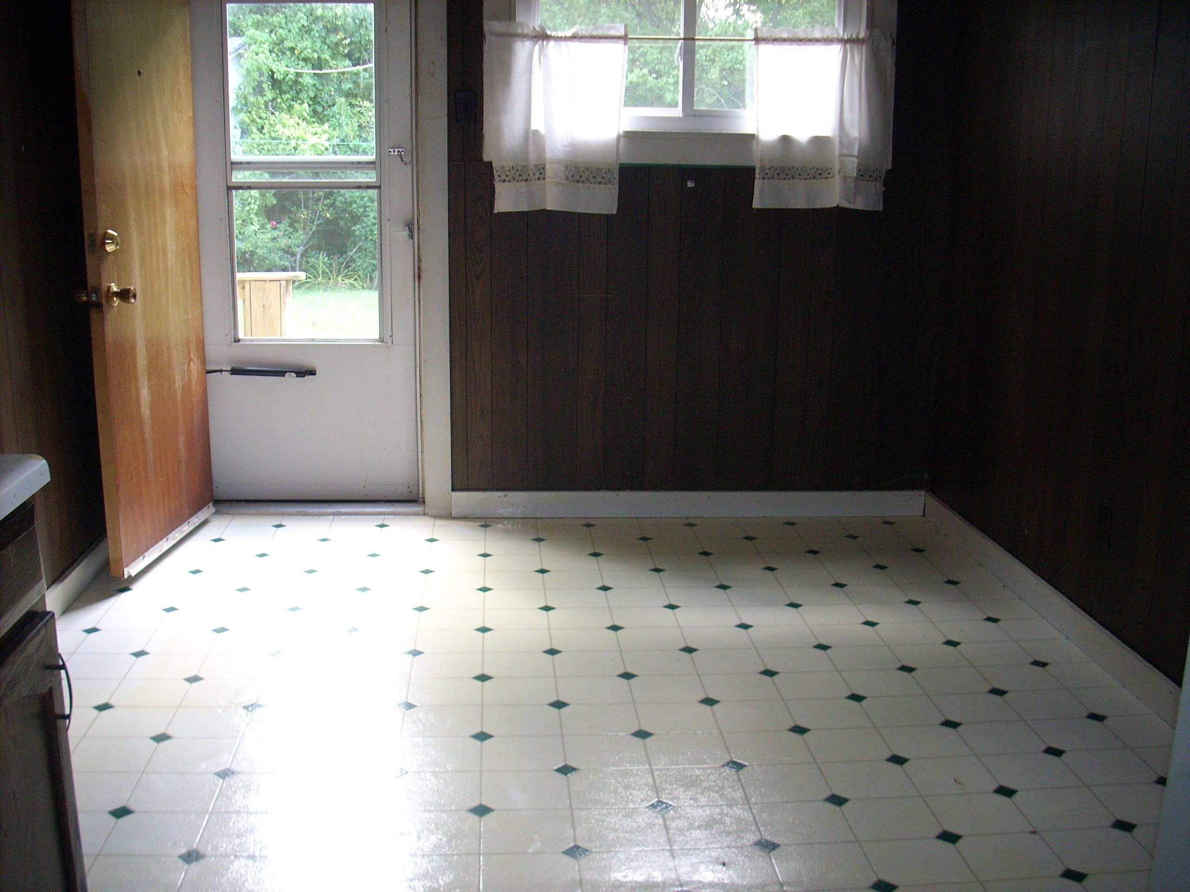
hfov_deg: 50.1
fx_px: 1272
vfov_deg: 38.7
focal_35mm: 37
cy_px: 446
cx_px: 595
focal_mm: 6.2
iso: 200
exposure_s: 1/30
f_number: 2.8
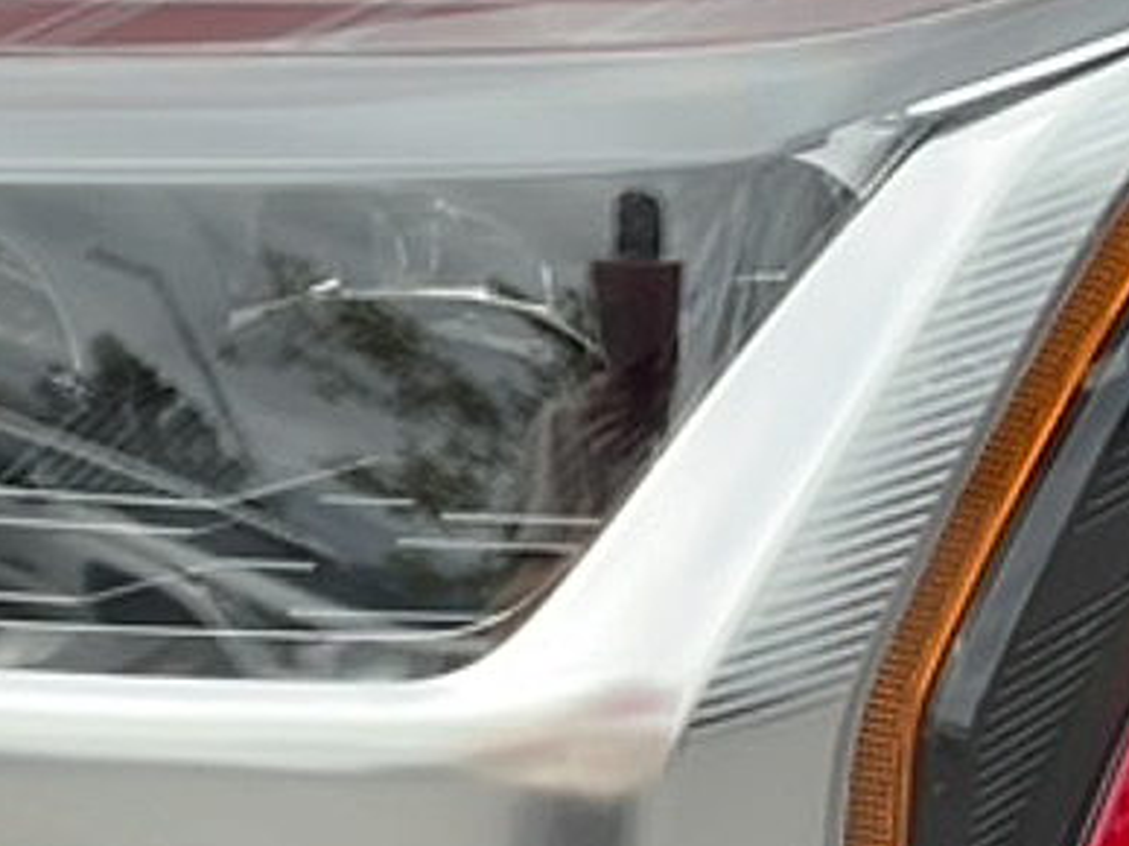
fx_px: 4043
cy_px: 376
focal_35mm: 124
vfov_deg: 11.9
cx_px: 356
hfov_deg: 15.9
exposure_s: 1/442
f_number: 1.8
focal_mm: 3
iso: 25
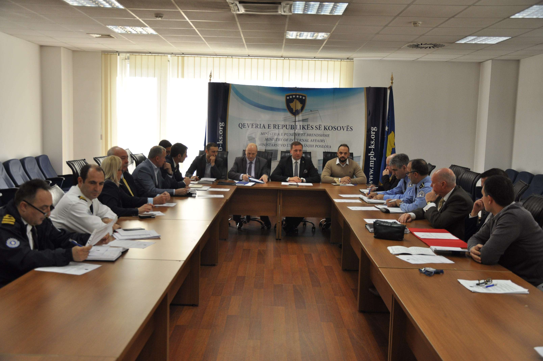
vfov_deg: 36.8
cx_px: 272
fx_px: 542
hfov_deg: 53.2
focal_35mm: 36
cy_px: 180
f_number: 4.5
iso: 400
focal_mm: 24
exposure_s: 1/80
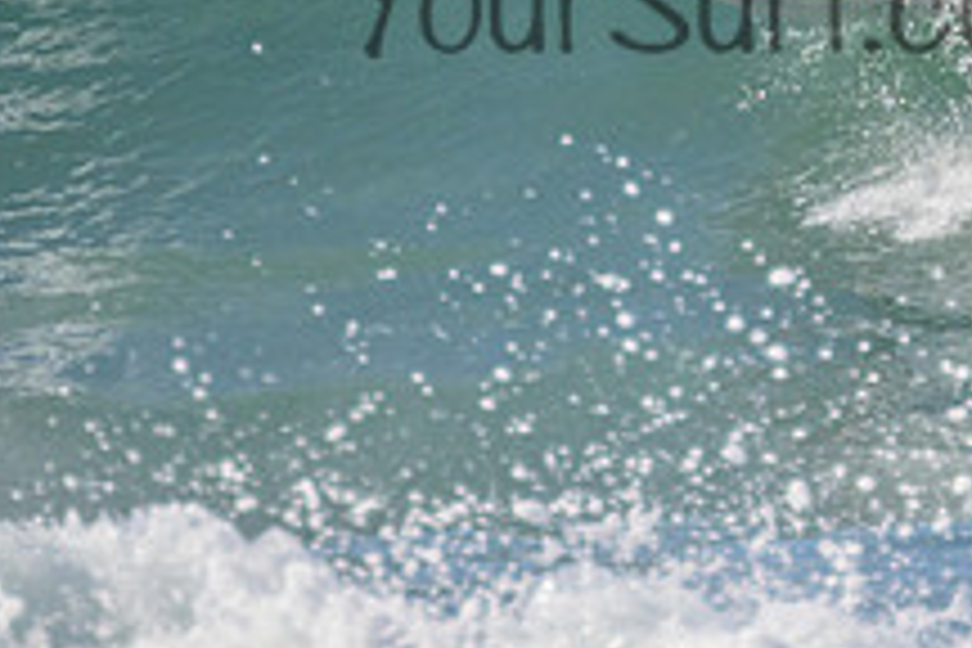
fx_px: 58072
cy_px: -52
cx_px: 810
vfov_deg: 0.6
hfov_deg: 1.0
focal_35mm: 2151
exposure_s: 1/2000
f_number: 11
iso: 1400
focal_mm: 800
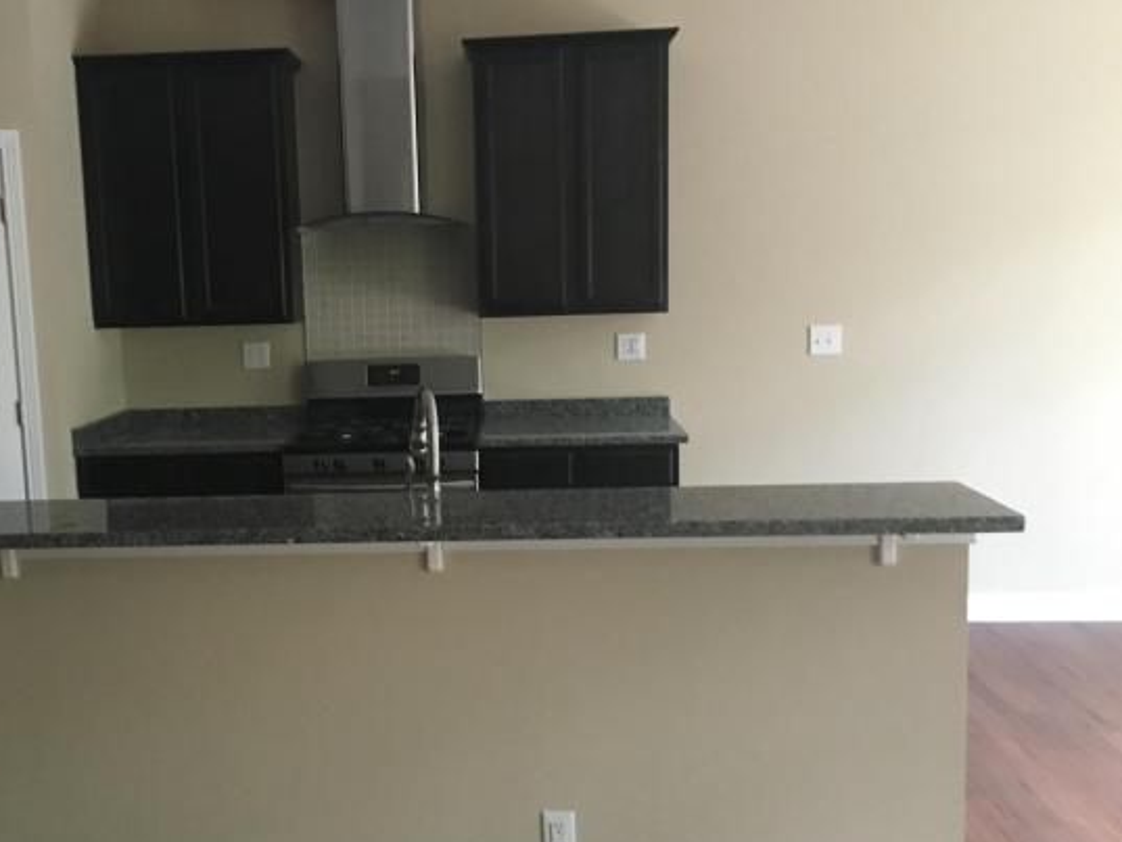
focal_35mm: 36
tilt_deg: -8.0
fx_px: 1167
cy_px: 420
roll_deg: +2.1
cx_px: 429
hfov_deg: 50.9
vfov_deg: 39.7
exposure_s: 1/15
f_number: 2.2
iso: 200
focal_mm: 4.15
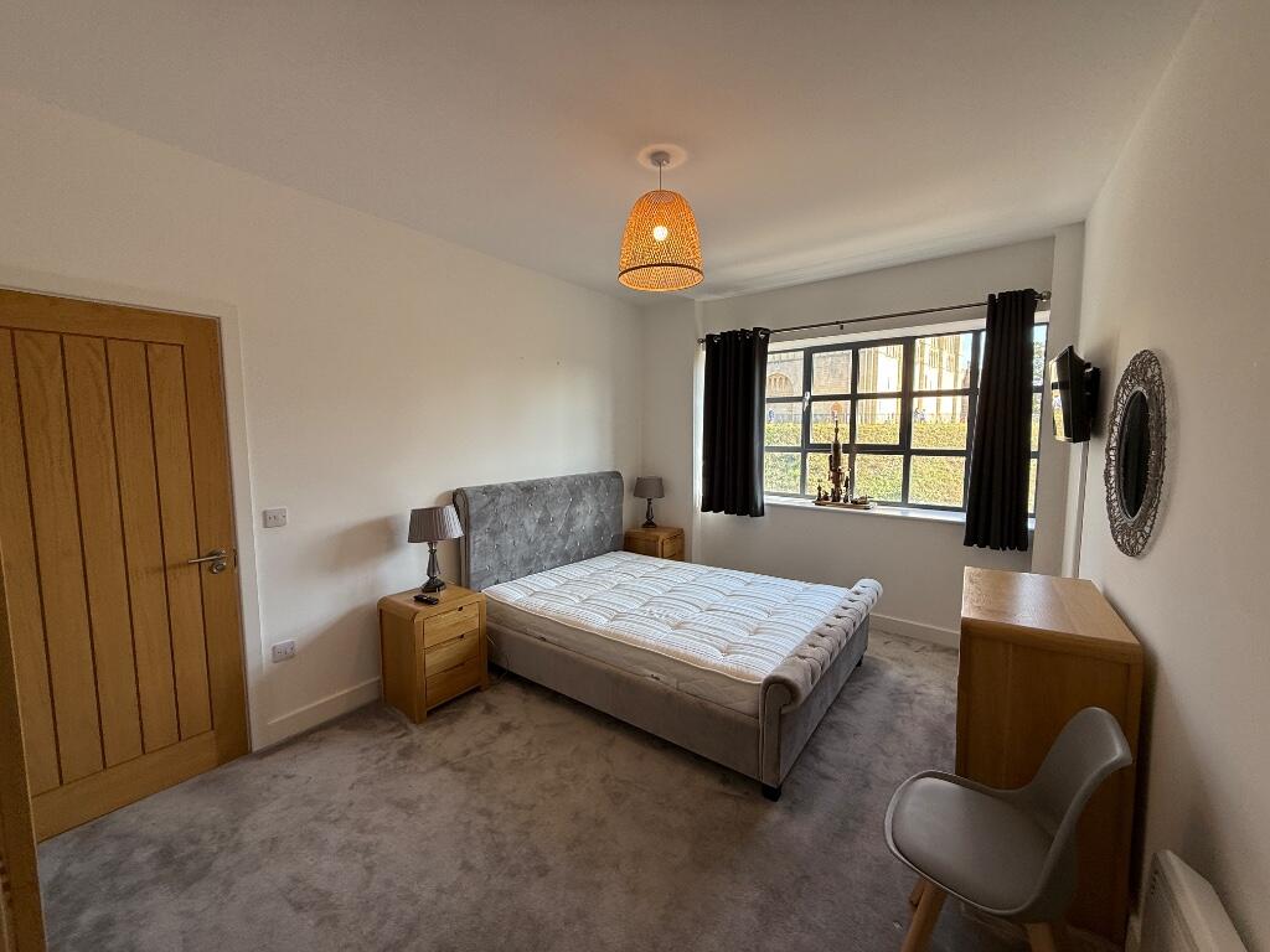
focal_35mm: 14
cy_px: 476
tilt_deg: -3.5
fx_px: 514
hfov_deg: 102.1
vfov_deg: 85.7
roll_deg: -1.0
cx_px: 635
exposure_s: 1/99
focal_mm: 2.22
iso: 50
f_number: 2.2
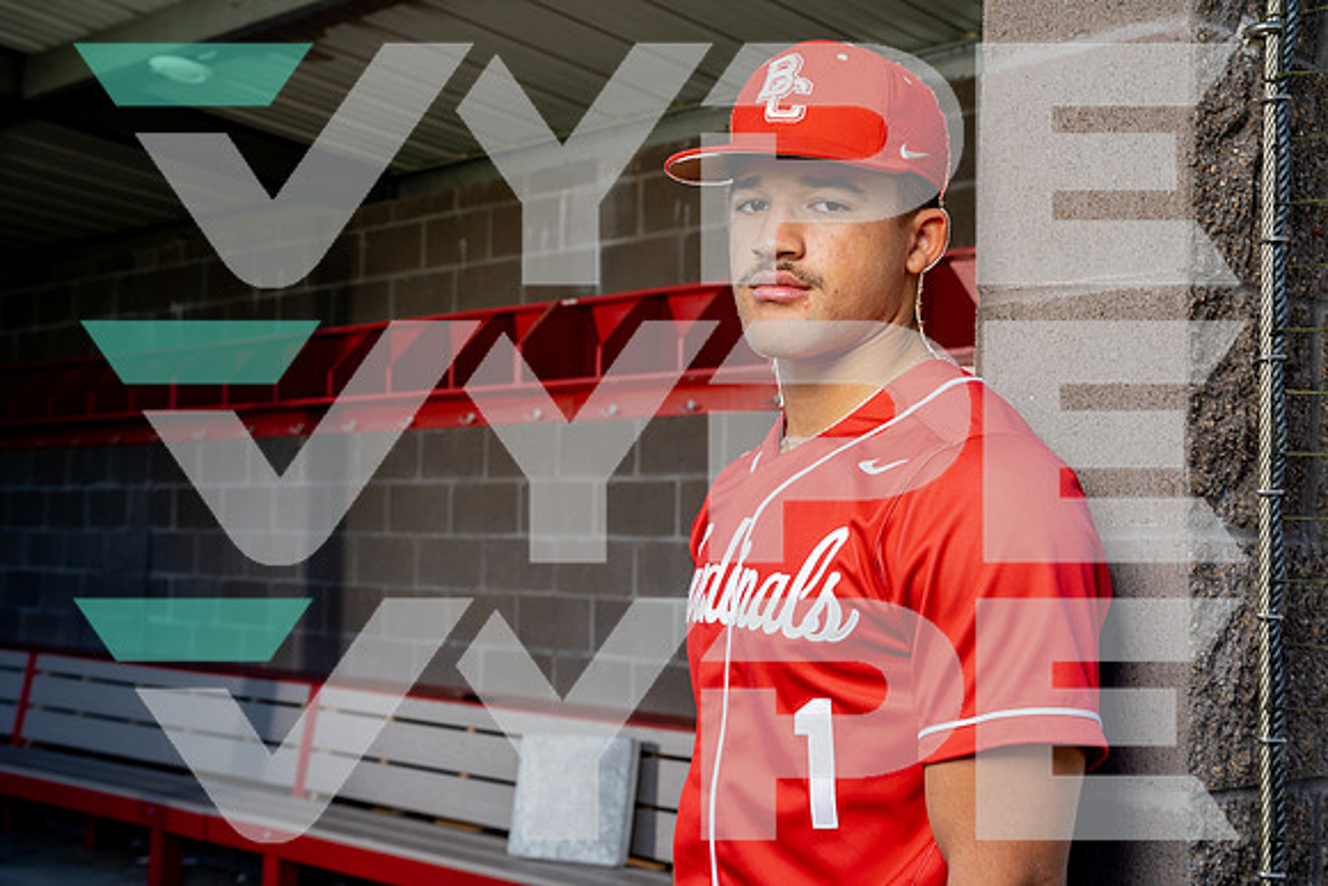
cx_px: 664
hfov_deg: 41.1
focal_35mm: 48
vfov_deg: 28.1
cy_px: 443
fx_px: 1771
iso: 200
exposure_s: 1/250
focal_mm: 48
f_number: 9
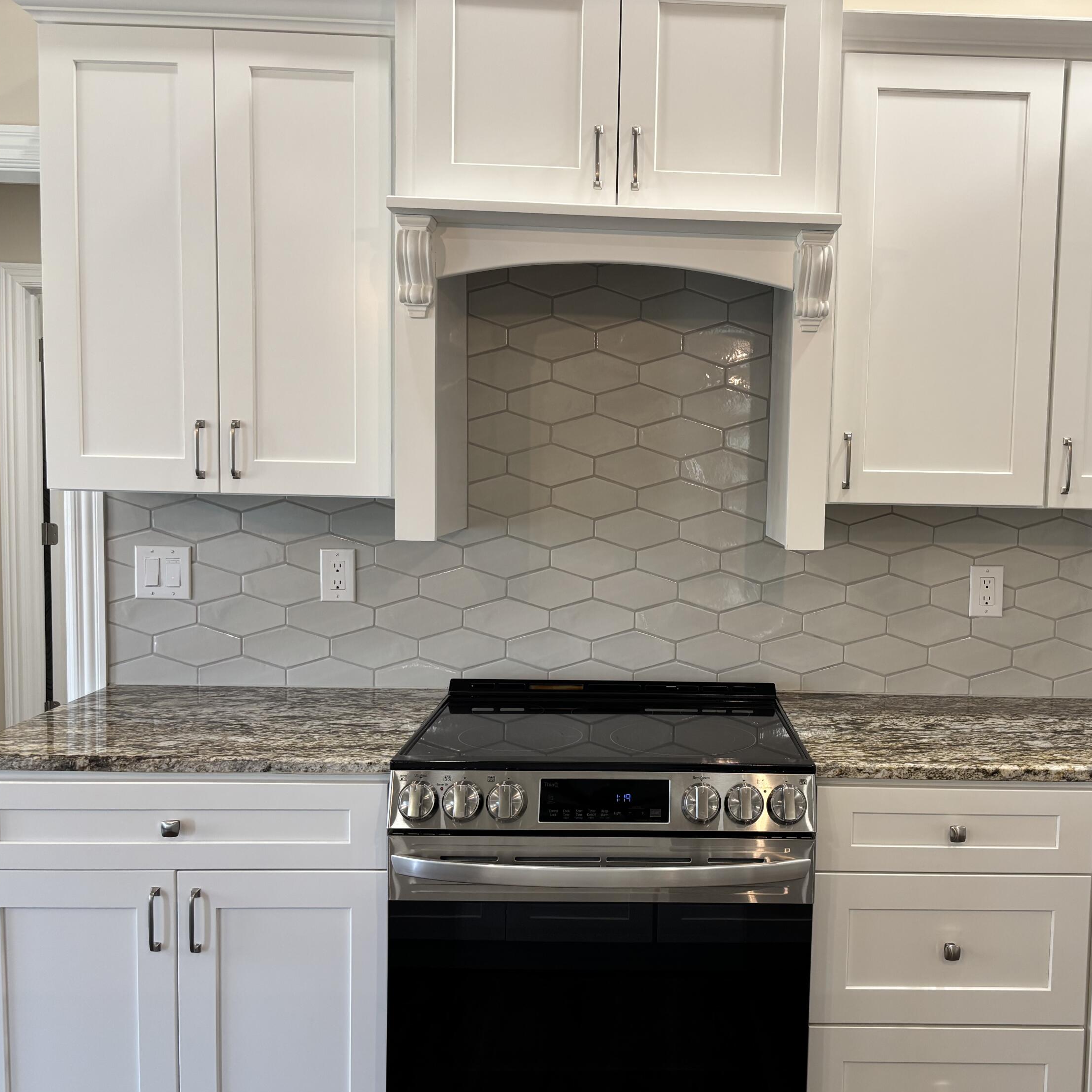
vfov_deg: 52.5
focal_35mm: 31
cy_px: 551
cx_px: 690
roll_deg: -1.8
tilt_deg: -4.3
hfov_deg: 51.9
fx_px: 1106
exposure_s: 1/120
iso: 125
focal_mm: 5.96
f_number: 1.6
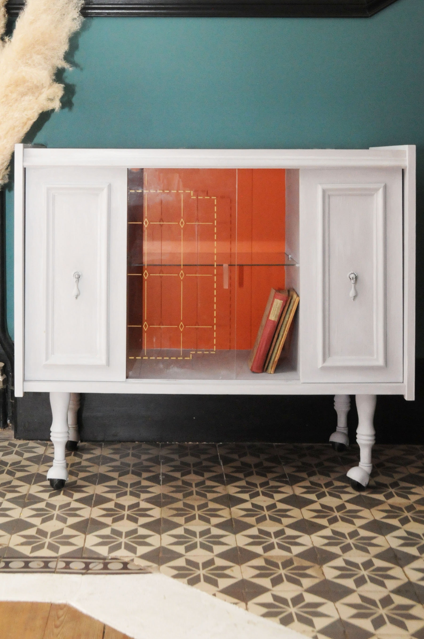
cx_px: 145
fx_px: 1009
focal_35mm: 57
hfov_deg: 23.6
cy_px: 139
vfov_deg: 34.2
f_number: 10
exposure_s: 1/60
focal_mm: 24
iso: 1250
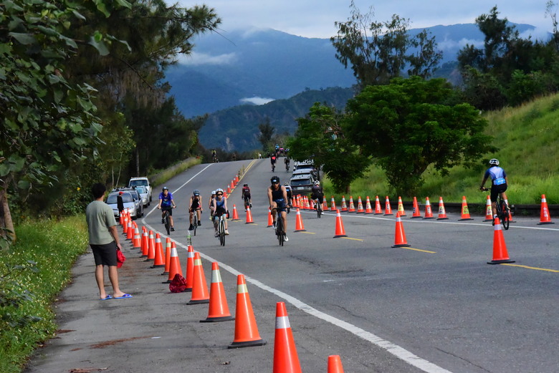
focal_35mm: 135
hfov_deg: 15.2
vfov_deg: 10.2
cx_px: 280
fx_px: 2097
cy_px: 186
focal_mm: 135
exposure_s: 1/3200
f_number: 14
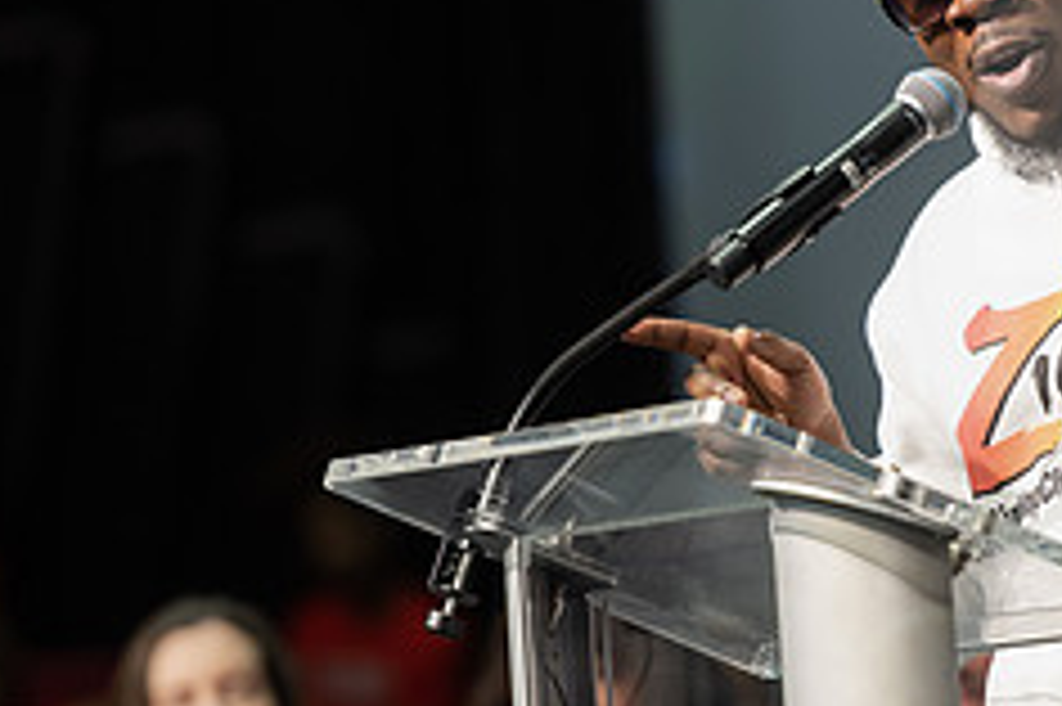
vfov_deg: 3.0
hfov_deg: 4.5
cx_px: 842
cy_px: 443
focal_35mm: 455
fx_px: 13413
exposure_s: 1/200
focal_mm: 185
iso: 1250
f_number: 3.2
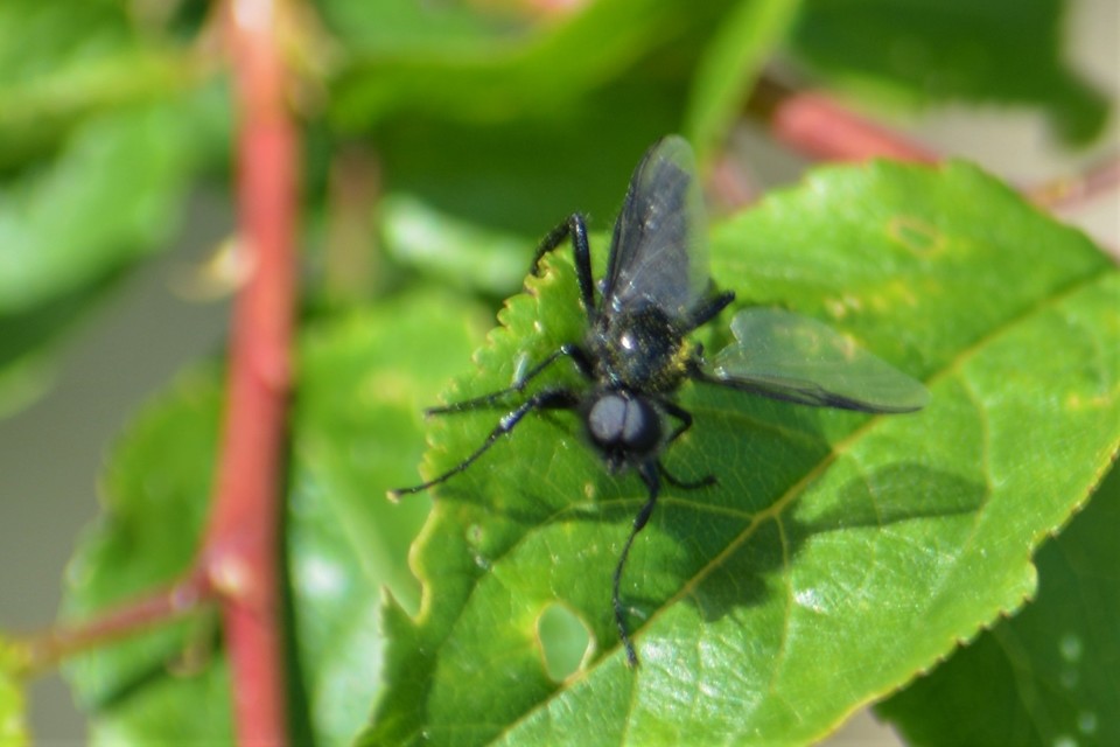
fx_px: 13066
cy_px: 374
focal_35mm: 420
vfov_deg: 3.3
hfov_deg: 4.9
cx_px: 560
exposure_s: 1/125
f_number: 8
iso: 110
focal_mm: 280
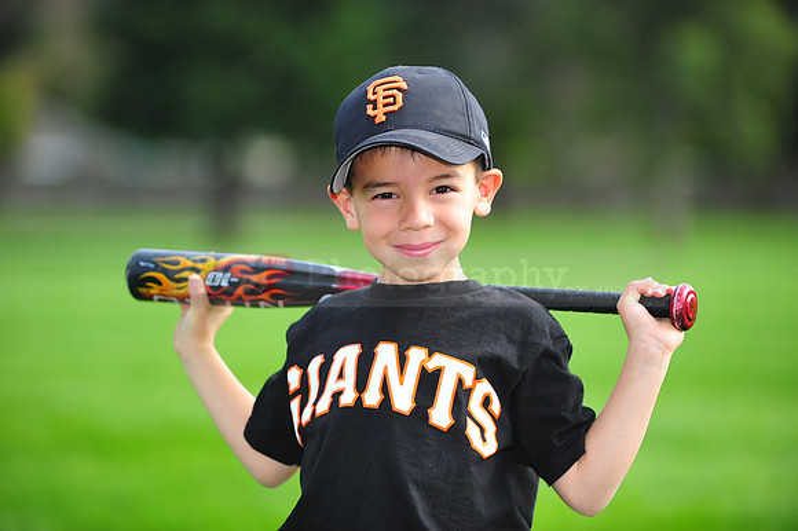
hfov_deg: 12.5
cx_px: 399
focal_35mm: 165
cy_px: 266
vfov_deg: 8.3
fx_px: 3655
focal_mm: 165
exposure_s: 1/1000
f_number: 4
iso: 400
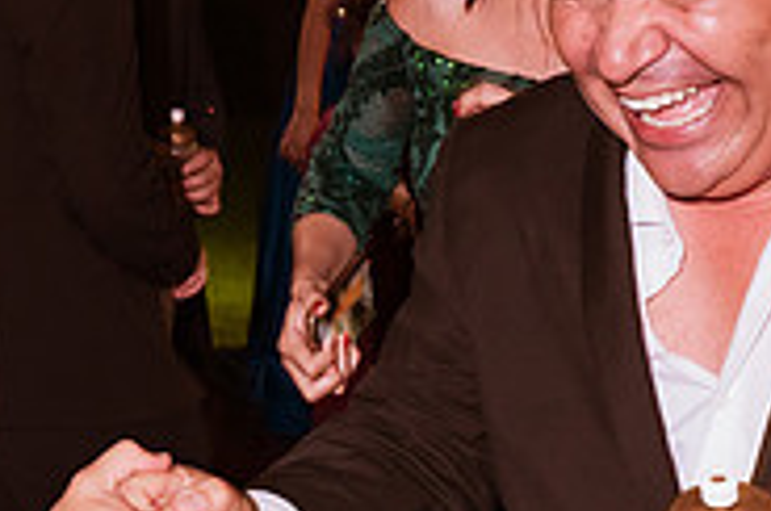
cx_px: -12
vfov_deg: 14.6
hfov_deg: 21.1
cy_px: 370
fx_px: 1988
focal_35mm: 93
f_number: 6.3
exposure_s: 1/60
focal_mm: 25
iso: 2000
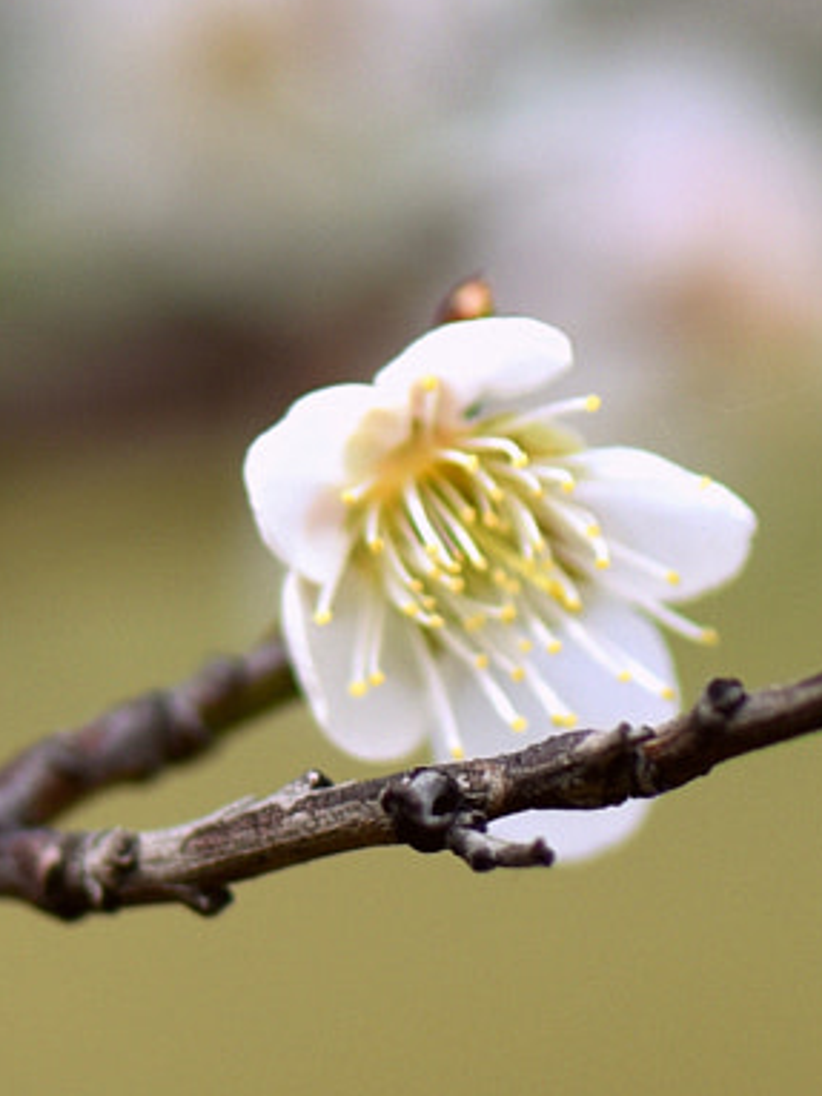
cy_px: 1406
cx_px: -421
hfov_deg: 2.7
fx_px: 17107
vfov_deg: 3.7
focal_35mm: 540
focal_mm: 105
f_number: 3.2
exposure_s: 1/1000
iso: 100
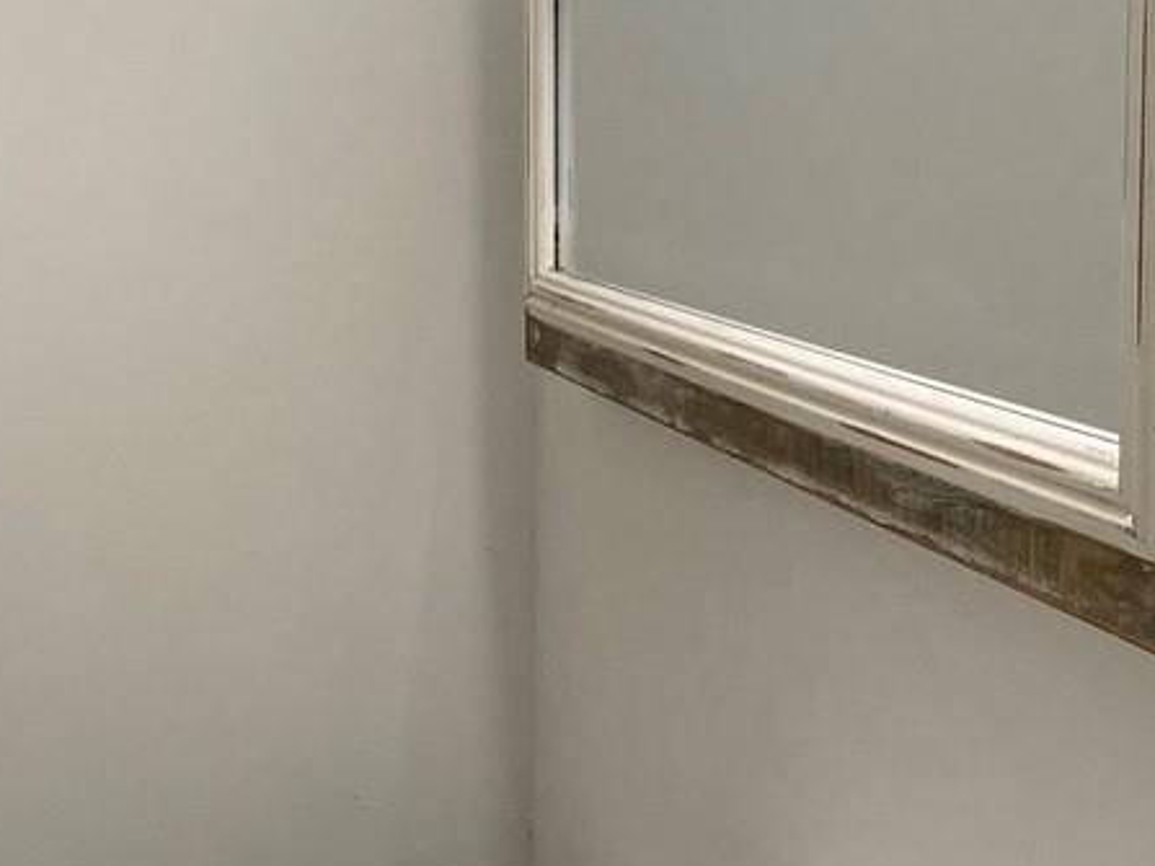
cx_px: -411
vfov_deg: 15.9
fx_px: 3102
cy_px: 427
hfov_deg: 19.2
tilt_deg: -6.2
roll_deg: +2.1
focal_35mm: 93
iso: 100
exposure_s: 1/120
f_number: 1.8
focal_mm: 4.25
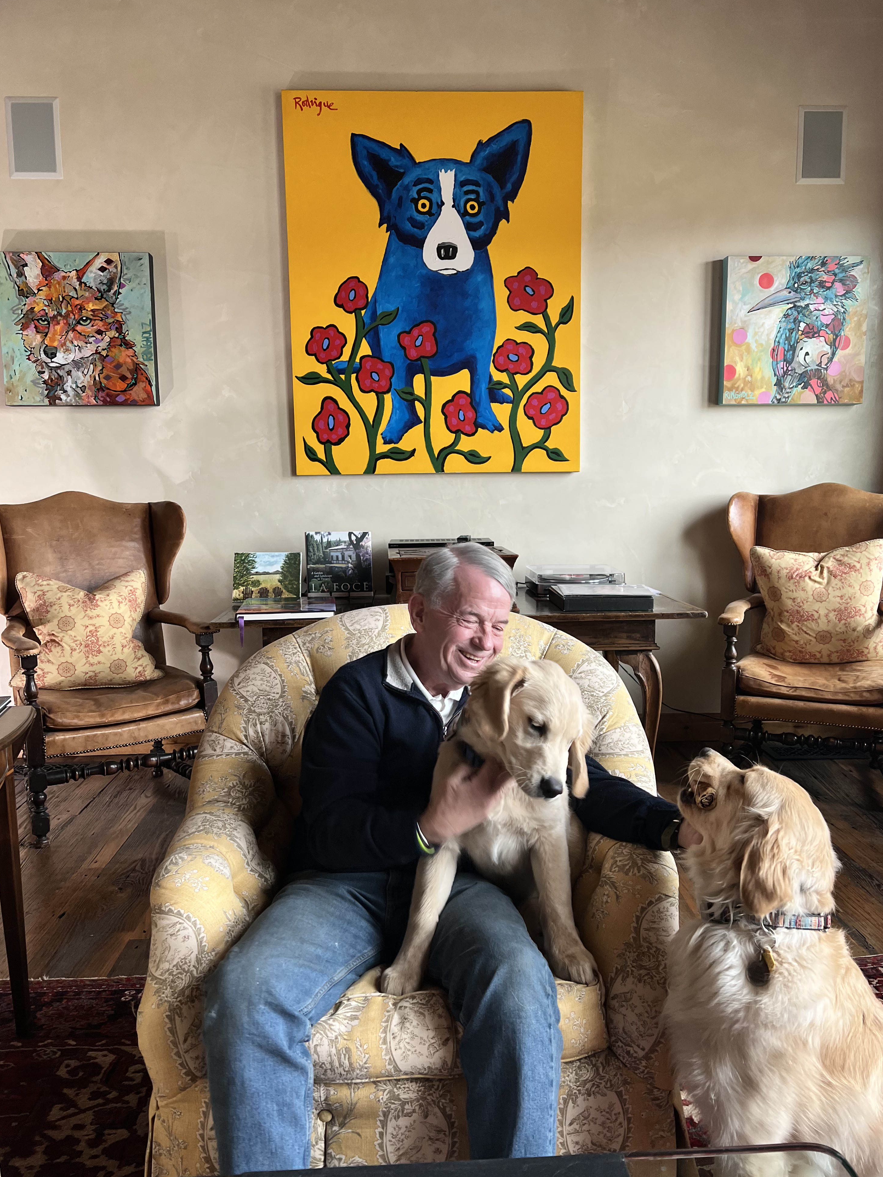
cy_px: 602
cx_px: 455
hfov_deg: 51.3
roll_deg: +0.8
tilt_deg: -6.7
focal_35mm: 27
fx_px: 918
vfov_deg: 65.3
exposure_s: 1/120
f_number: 1.5
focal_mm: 5.7
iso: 125
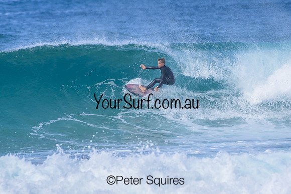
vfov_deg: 1.6
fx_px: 6872
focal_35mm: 850
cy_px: 97
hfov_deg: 2.4
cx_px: 146
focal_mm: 850
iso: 1250
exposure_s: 1/2000
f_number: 11
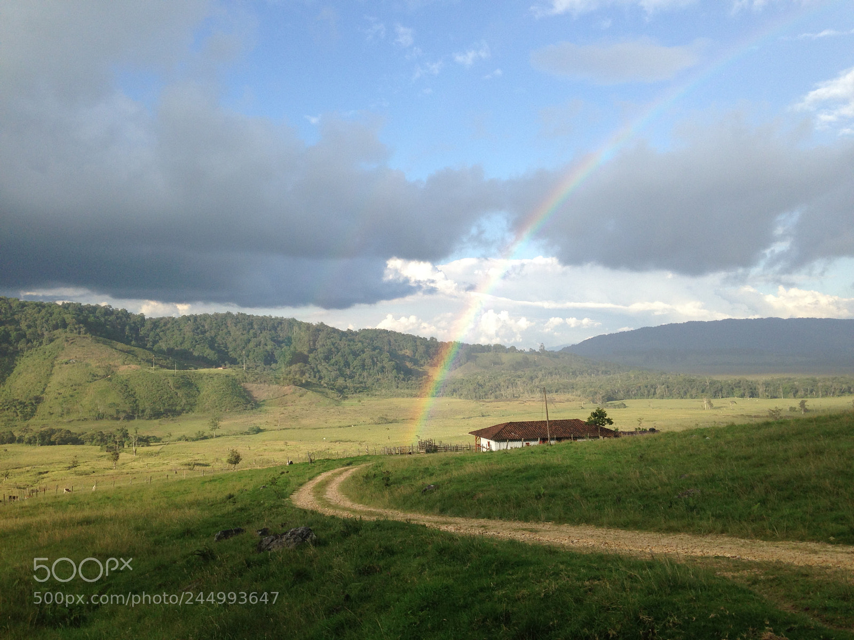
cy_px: 320
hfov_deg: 55.4
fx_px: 814
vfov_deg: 42.9
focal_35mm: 33
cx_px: 427
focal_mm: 4.12
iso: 50
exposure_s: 1/733
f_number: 2.4
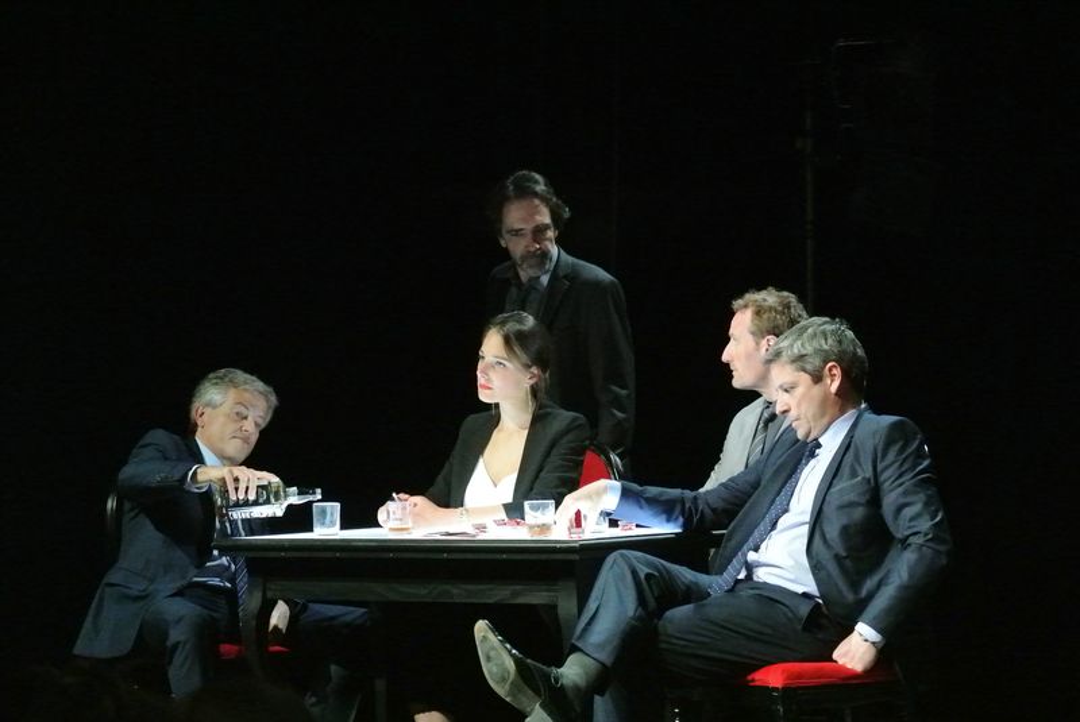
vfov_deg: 11.5
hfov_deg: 17.2
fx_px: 3573
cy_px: 361
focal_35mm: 119
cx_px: 540
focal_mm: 44.2
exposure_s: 1/125
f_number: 4
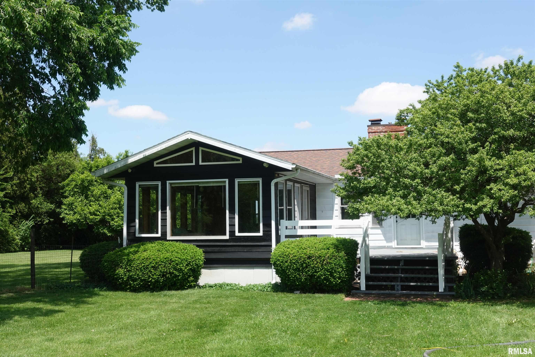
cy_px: 178
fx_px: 669
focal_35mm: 45
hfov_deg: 43.6
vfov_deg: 29.9
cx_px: 268
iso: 125
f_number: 5.6
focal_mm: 16.39
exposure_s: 1/320
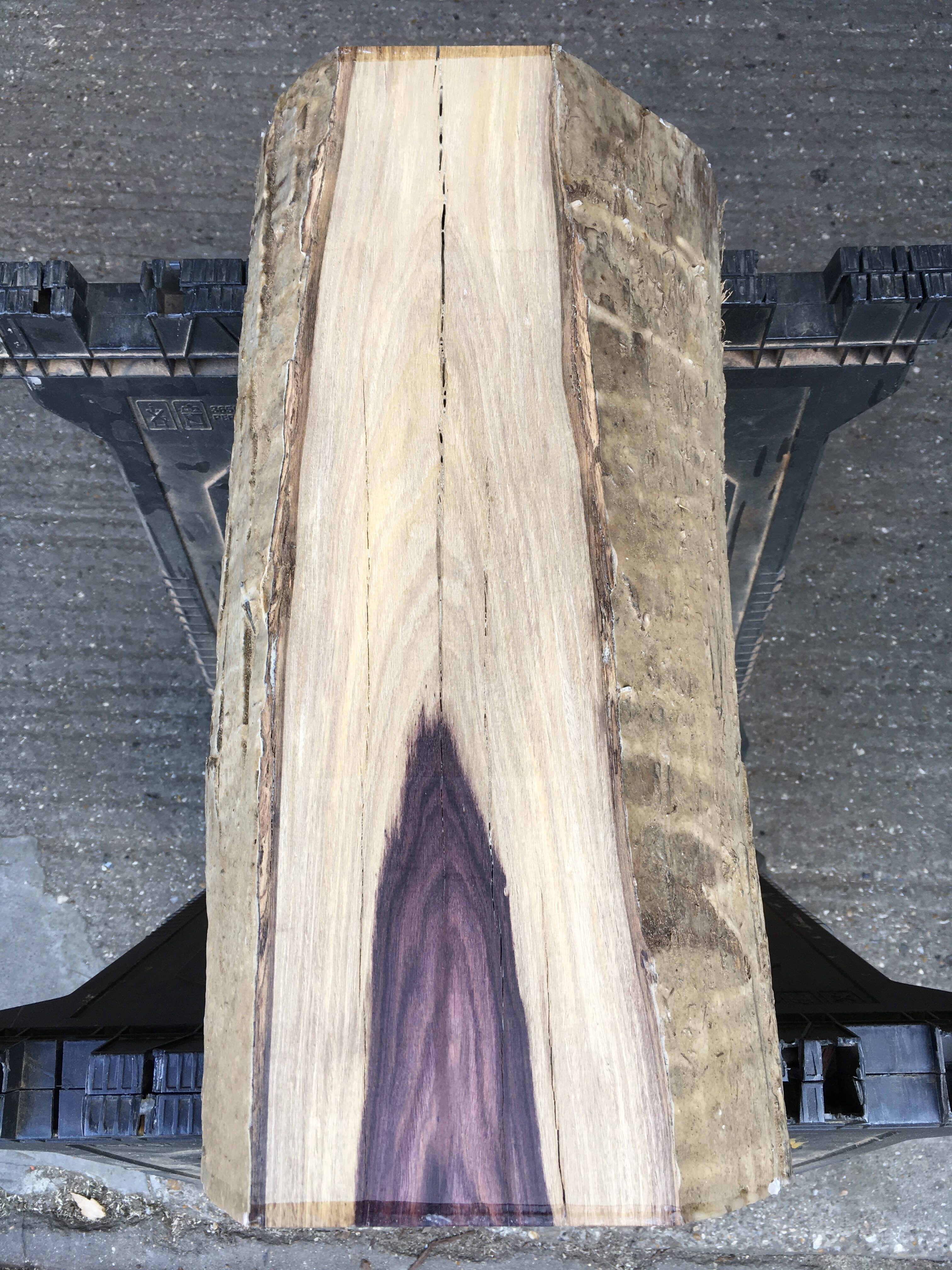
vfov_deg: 61.7
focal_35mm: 29
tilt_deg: -73.6
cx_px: 476
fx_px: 1063
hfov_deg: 48.2
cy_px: 635
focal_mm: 4.15
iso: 25
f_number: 2.2
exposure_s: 1/50
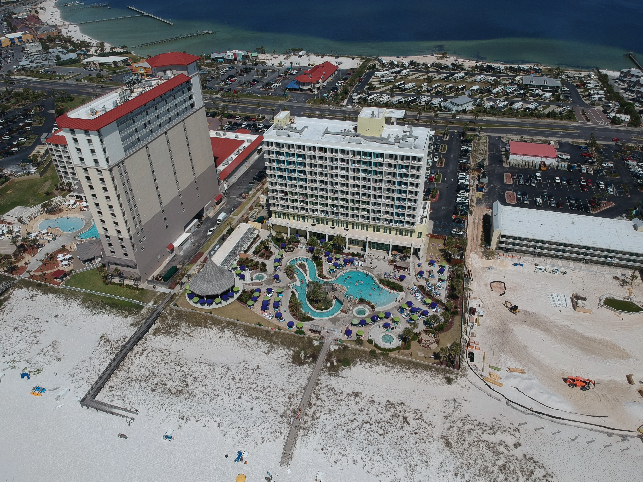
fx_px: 464
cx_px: 322
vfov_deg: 54.9
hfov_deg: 69.4
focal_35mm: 25
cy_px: 241
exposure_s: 1/3200
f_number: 2.6
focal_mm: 4.49
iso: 100
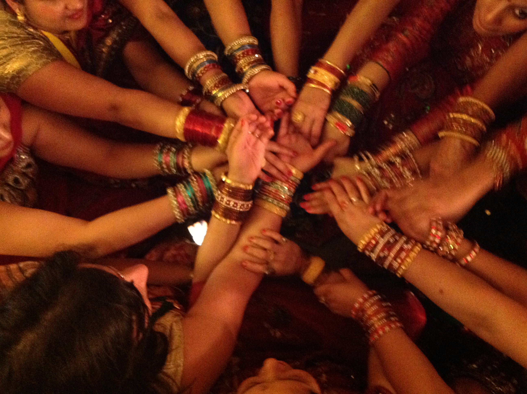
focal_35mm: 35
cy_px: 197
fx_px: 532
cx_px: 264
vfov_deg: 40.6
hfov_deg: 52.7
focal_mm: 4.28
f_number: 2.4
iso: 1000
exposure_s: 1/15
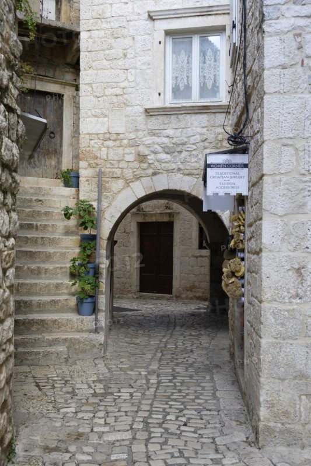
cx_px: 156
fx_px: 480
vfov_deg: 51.9
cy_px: 233
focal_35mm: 37
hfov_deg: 35.9
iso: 160
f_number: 5
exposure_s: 1/125
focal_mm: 37
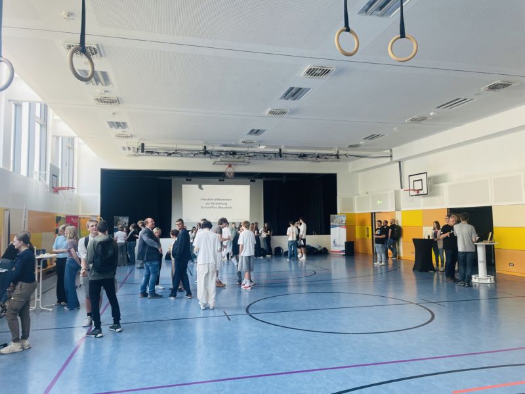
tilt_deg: +3.6
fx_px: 394
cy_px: 197
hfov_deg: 67.3
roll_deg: +1.1
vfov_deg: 53.1
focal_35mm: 26
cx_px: 262
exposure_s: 1/75
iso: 64
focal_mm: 4.2
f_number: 1.6
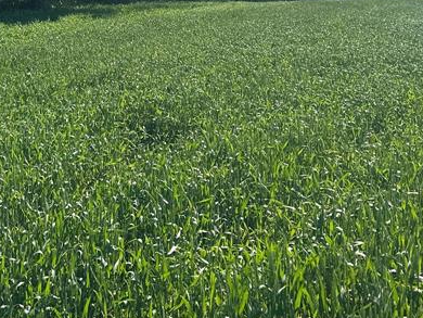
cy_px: -61
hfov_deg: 30.5
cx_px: 145
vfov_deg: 21.7
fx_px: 770
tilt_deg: +4.5
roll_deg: -0.3
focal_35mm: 63
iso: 80
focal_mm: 6.86
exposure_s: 1/5848
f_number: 1.78
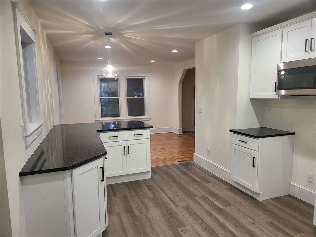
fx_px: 219
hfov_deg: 71.6
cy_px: 118
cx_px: 158
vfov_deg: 56.8
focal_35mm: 24
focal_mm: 5
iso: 250
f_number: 1.8
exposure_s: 1/120
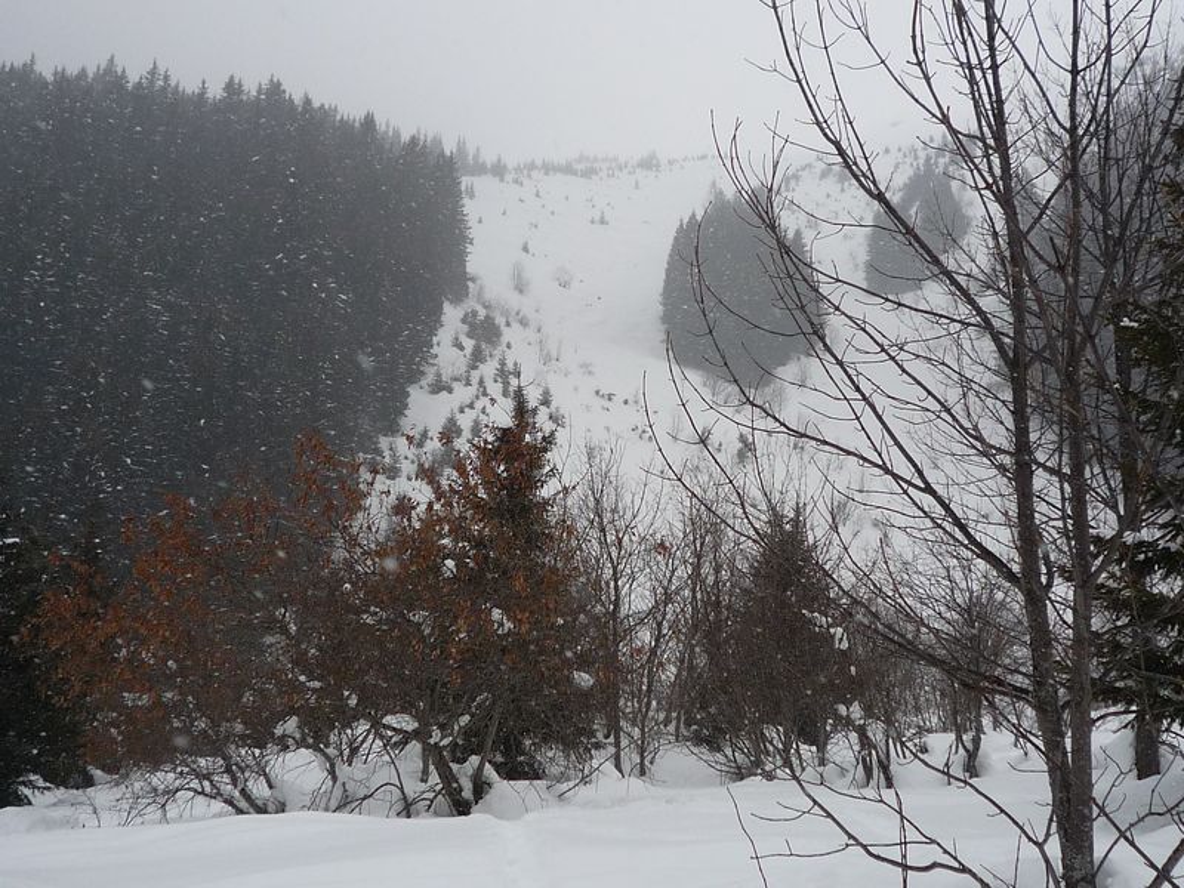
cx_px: 592
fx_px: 1573
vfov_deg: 31.5
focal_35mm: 46
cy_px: 444
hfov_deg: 41.2
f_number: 3.2
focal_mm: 4.5
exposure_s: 1/500
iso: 100
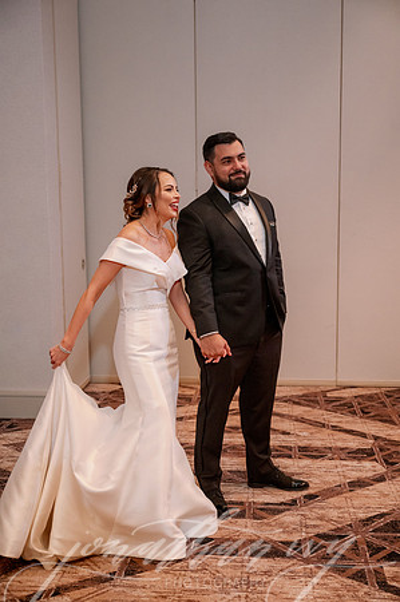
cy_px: 301
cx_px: 200
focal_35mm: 38
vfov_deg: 50.7
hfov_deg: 35.0
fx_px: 635
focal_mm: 38
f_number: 2.8
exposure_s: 1/125
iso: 3200
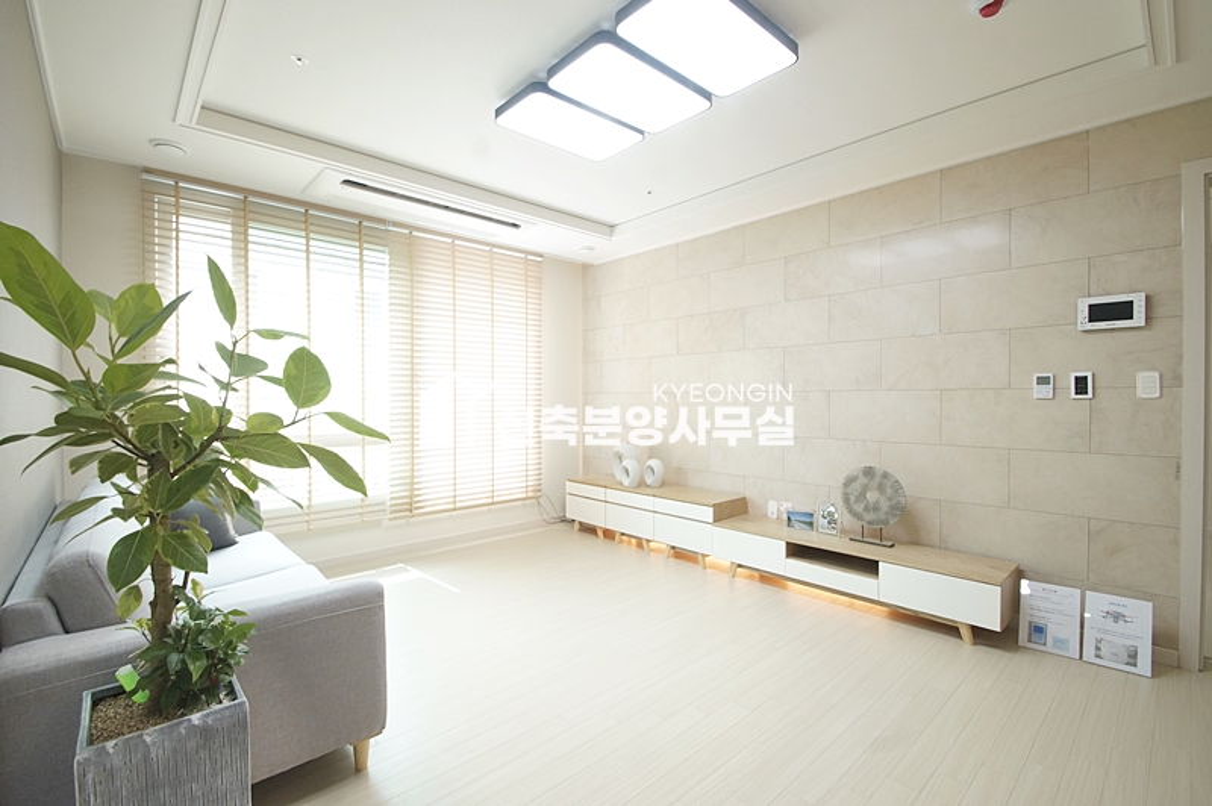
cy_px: 403
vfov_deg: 77.2
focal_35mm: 15
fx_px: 505
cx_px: 606
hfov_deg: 100.4
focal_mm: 10
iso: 800
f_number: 9
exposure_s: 1/25
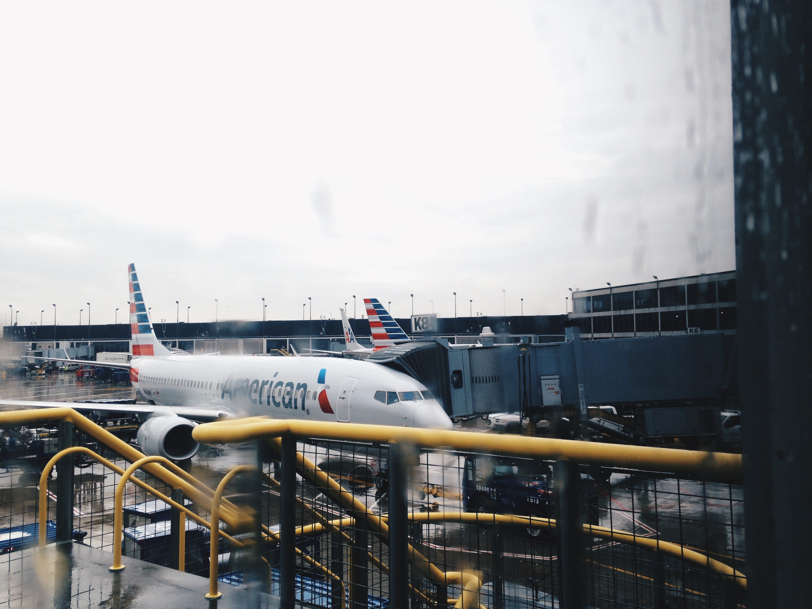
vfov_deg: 42.9
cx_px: 406
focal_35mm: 33
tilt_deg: +2.9
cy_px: 304
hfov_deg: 55.4
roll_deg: +0.1
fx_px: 774
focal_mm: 4.12
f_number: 2.4
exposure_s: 1/173
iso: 50
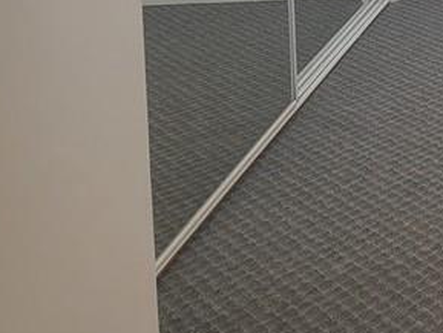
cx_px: 771
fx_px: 1088
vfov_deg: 15.4
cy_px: -233
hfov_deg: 18.5
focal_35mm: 85
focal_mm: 6.7
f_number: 1.8
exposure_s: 1/120
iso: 250
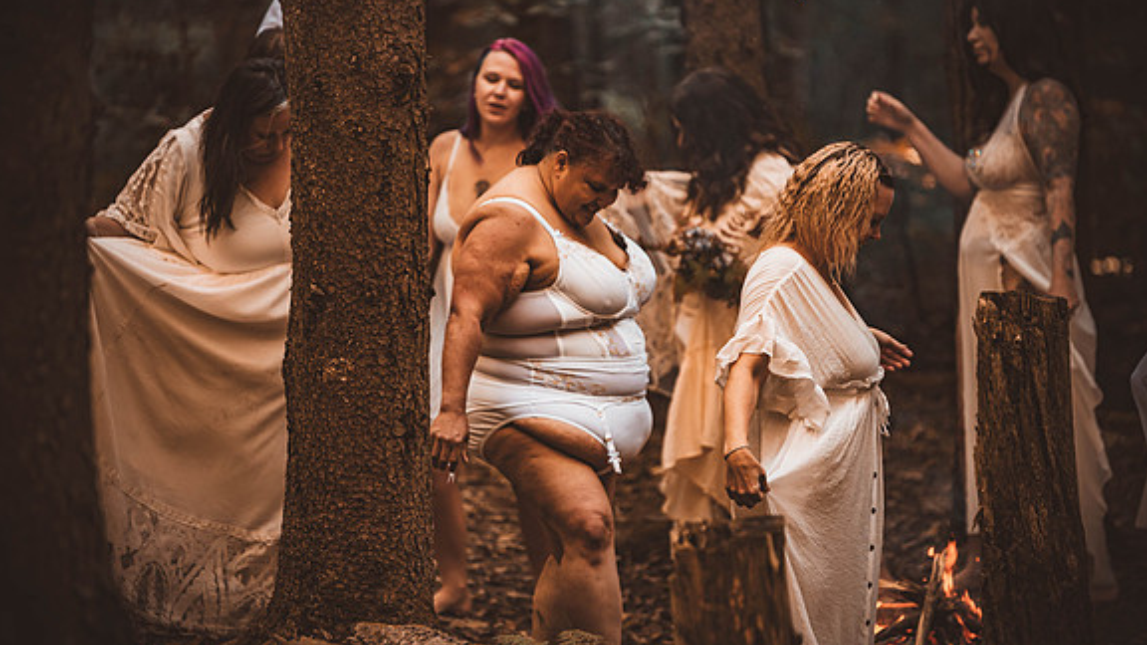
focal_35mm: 211
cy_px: 312
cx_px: 574
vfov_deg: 5.8
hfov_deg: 10.2
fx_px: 6417
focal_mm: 200
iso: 1000
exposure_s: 1/160
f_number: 2.8
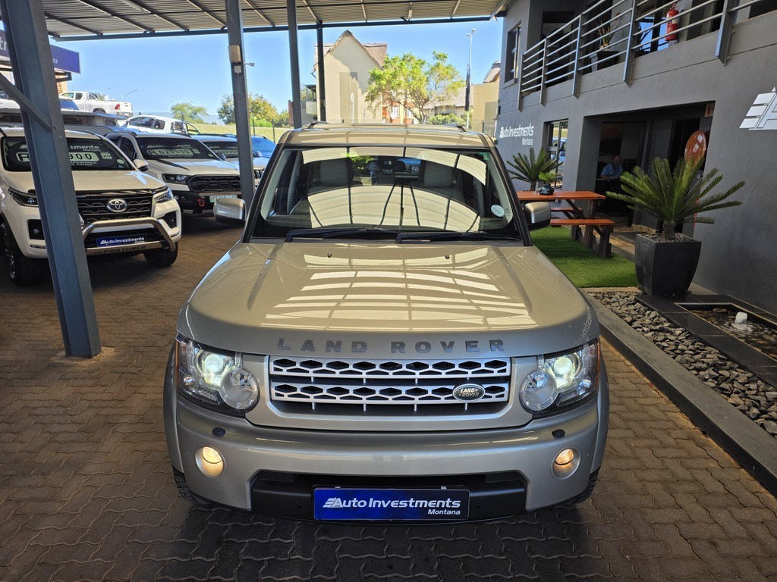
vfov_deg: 58.9
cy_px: 291
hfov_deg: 73.9
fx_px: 516
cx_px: 388
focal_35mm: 23
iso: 25
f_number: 1.7
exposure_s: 1/359
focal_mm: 6.25
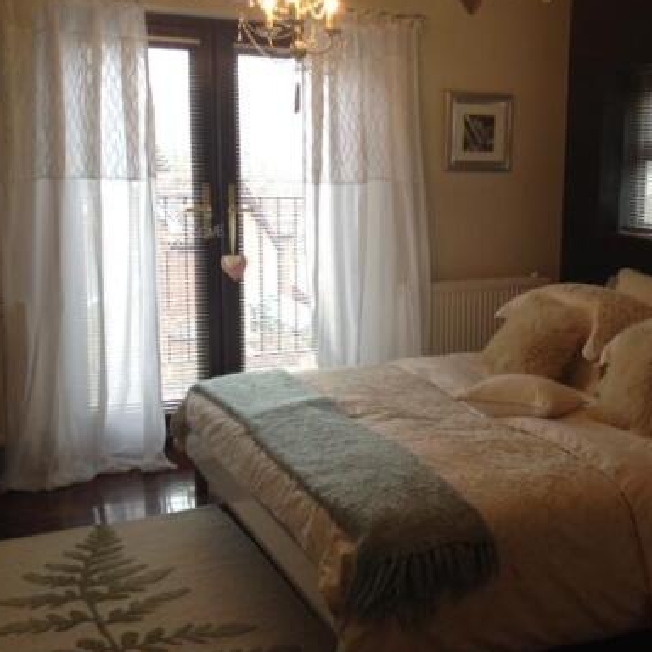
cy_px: 310
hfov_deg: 35.4
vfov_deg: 36.1
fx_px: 1002
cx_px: 473
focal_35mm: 47
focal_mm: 4.28
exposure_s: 1/60
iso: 64
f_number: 2.4
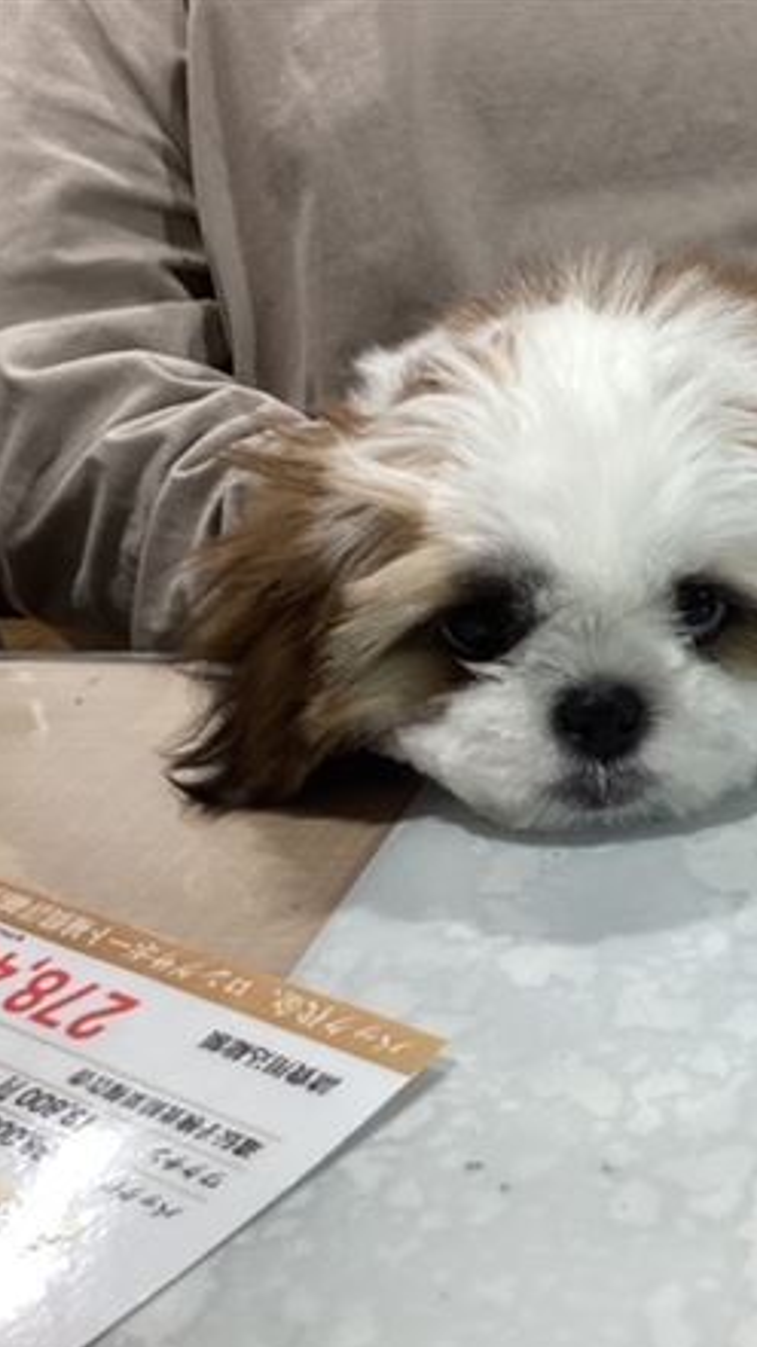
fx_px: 1642
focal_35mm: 46
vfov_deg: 44.6
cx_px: 806
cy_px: 684
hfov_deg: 24.4
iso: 64
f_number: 2.4
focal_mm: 3.3
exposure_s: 1/50
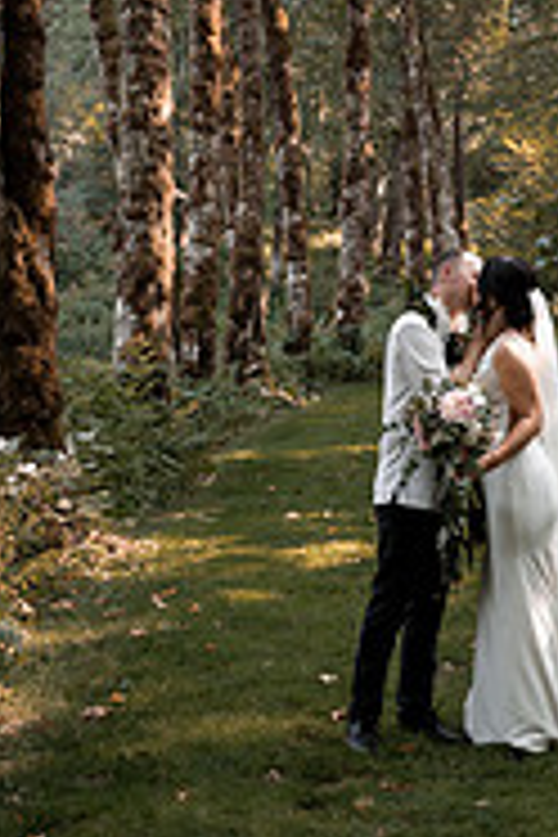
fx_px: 2023
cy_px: -158
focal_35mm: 87
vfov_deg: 21.7
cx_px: 477
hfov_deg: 15.6
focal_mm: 36
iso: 320
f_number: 2.8
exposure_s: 1/800
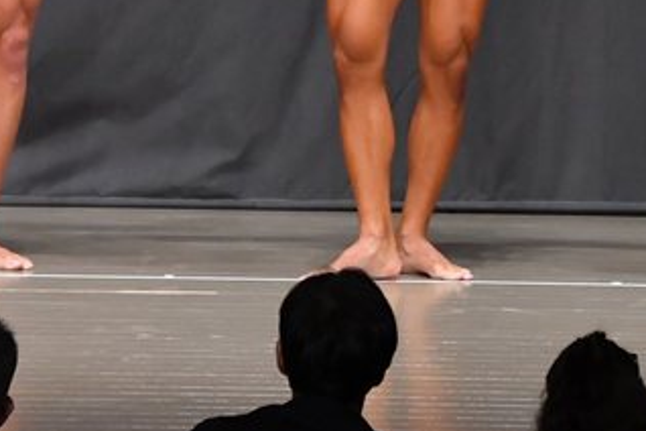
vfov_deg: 3.0
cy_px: -87
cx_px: 318
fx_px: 8182
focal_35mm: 456
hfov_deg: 4.5
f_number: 5.6
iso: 6400
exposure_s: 1/400
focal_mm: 125
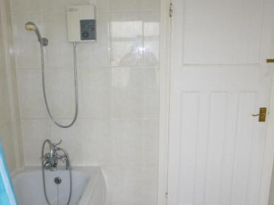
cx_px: 116
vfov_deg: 38.3
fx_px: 293
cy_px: 130
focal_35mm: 37
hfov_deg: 50.0
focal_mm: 4.5
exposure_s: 1/60
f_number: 3.1
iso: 125
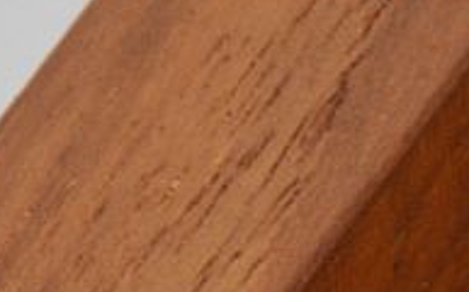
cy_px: 1178
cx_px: 520
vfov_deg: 1.0
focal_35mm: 1252
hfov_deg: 1.7
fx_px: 15979
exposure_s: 1/125
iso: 100
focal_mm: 105
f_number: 22
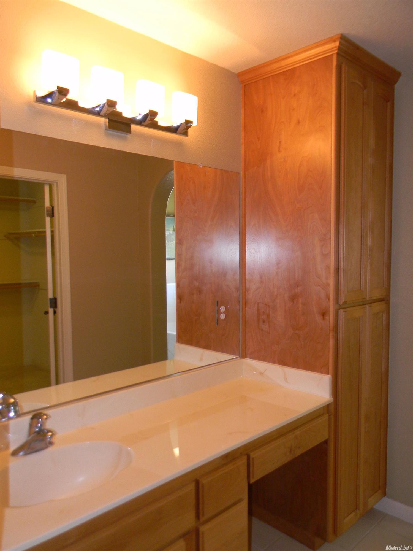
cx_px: 206
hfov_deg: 49.7
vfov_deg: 63.4
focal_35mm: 28
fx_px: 445
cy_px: 276
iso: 200
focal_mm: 5
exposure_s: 1/30
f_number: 3.5
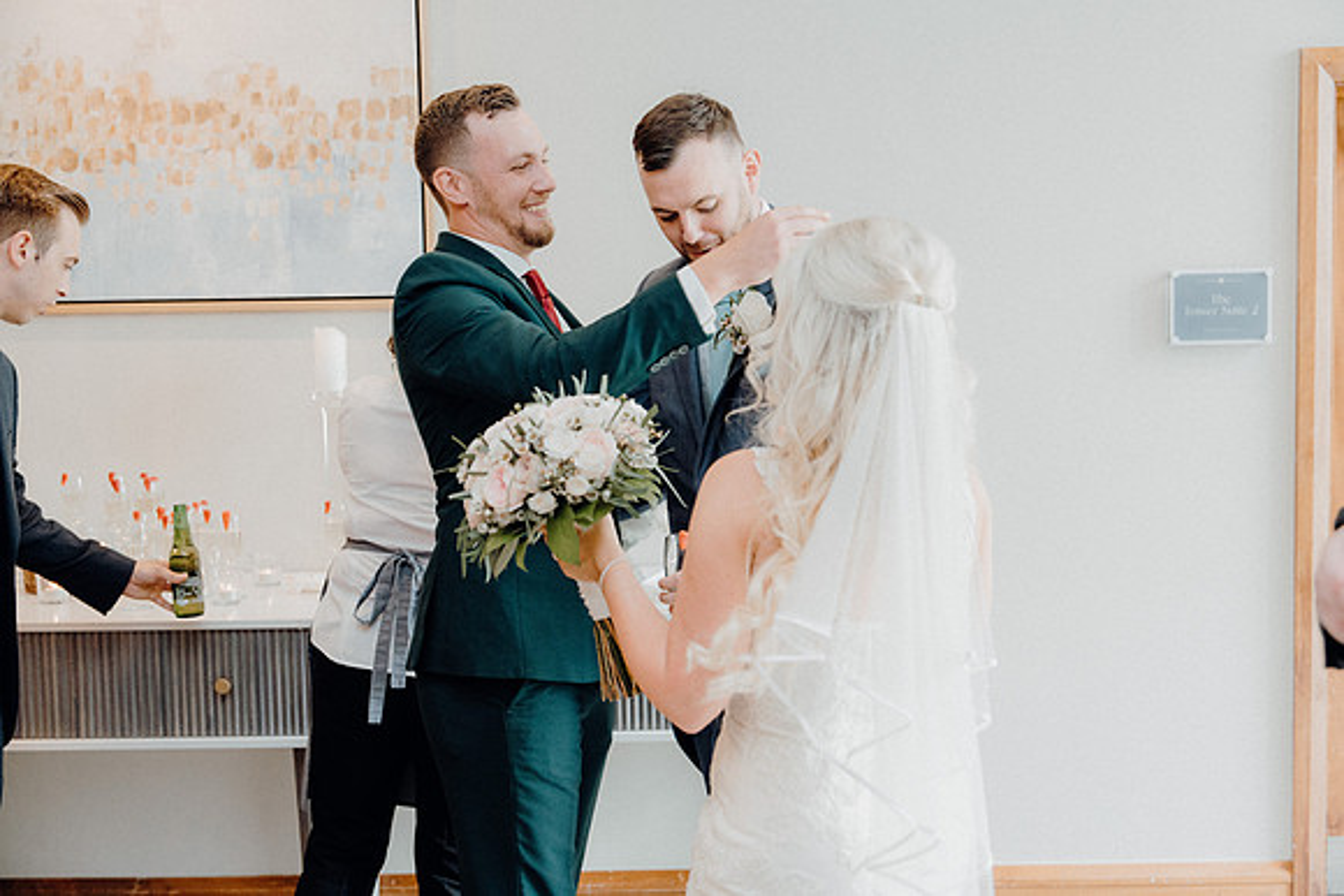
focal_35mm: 44
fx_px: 1643
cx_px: 672
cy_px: 448
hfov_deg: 44.5
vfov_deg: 30.5
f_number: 3.5
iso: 2500
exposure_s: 1/200
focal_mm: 44
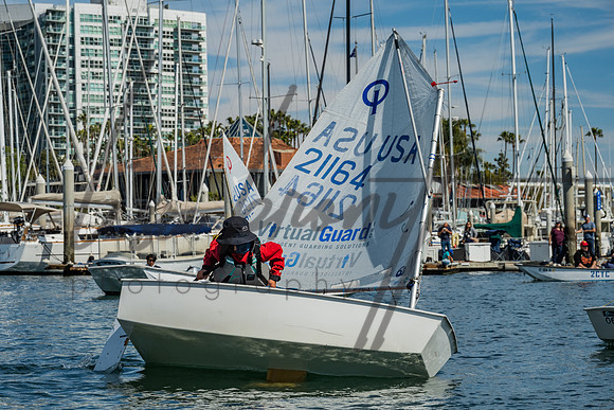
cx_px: 252
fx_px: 1898
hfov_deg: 18.4
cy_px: 212
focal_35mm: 111
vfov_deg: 12.3
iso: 250
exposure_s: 1/400
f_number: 10
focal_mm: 94
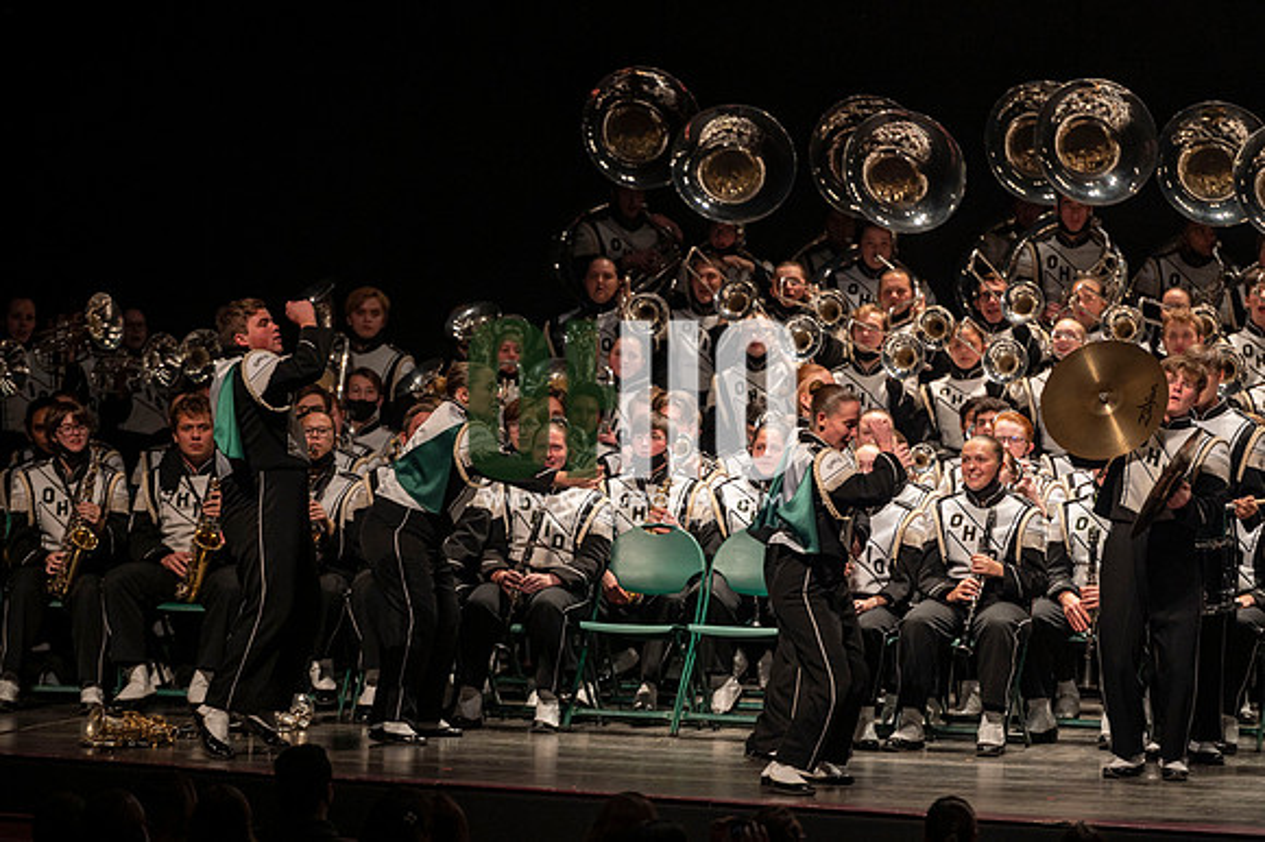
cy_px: 421
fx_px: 7024
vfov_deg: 6.9
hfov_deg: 10.3
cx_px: 632
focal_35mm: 200
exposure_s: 1/500
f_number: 3.5
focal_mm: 200
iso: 1250
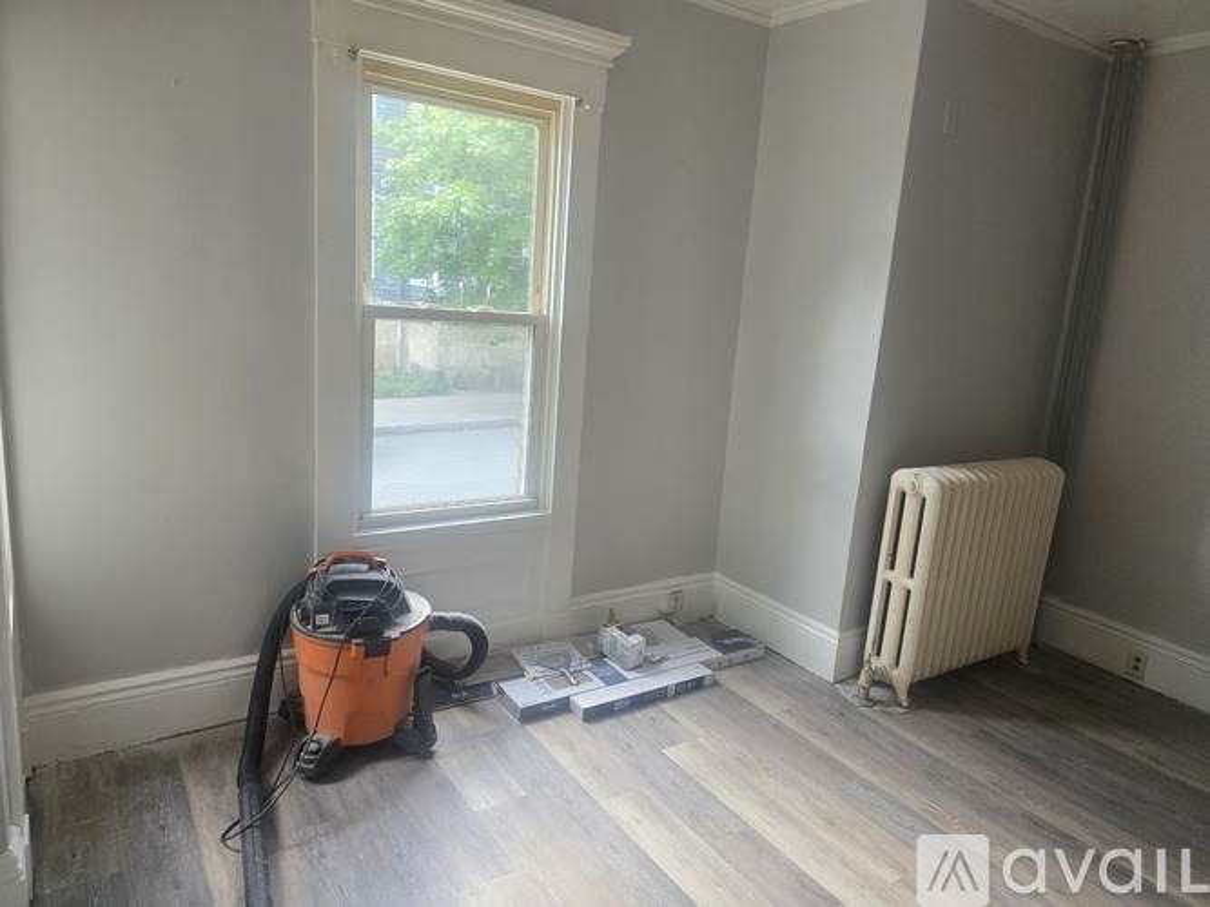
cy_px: 454
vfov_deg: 58.9
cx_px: 605
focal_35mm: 23
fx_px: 804
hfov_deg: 73.9
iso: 200
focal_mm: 6.3
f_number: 1.7
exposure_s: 1/120
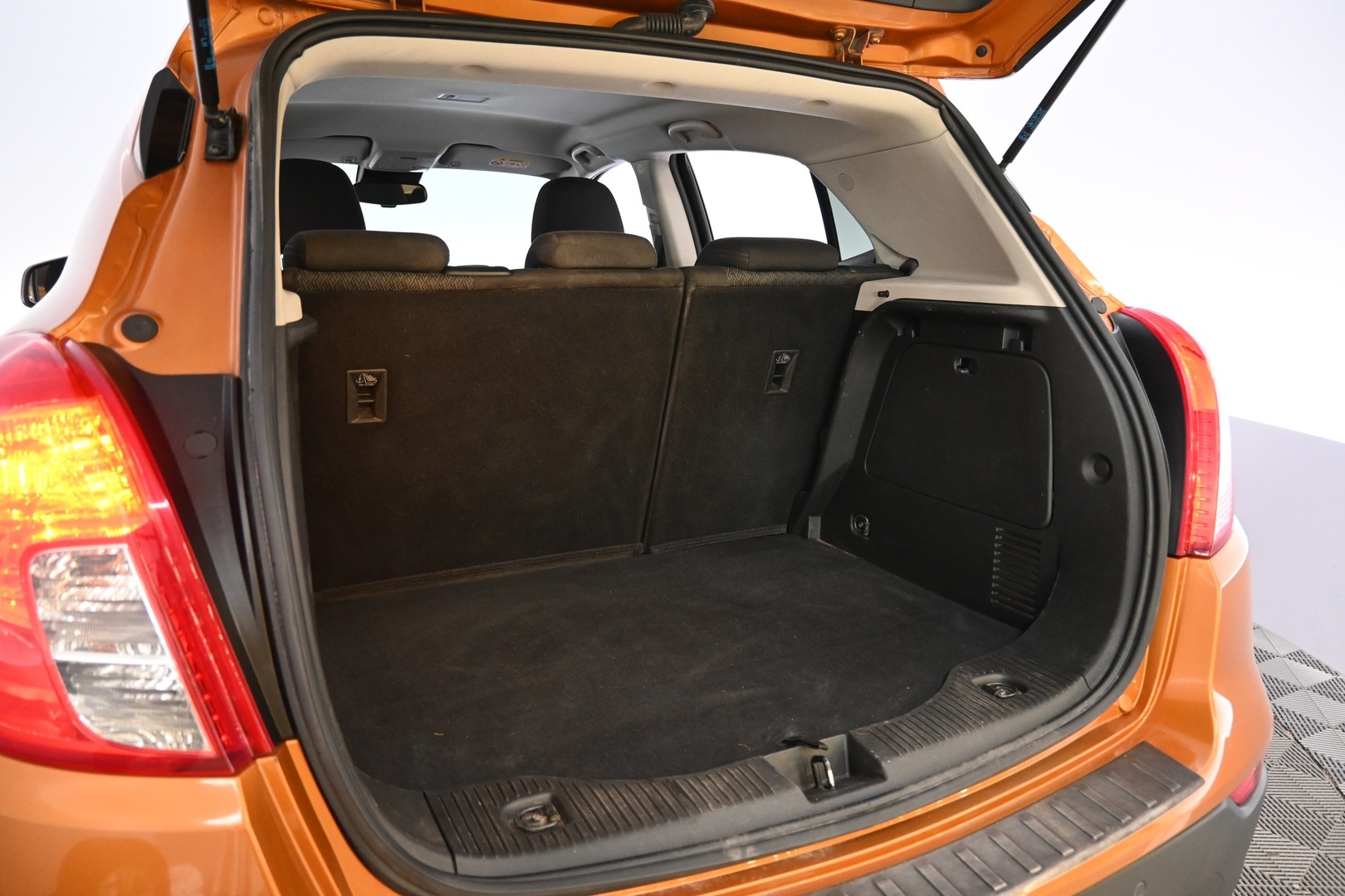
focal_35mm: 24
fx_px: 897
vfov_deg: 53.1
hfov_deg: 73.7
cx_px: 672
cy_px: 448
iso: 2000
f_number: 3.5
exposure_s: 1/25
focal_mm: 16
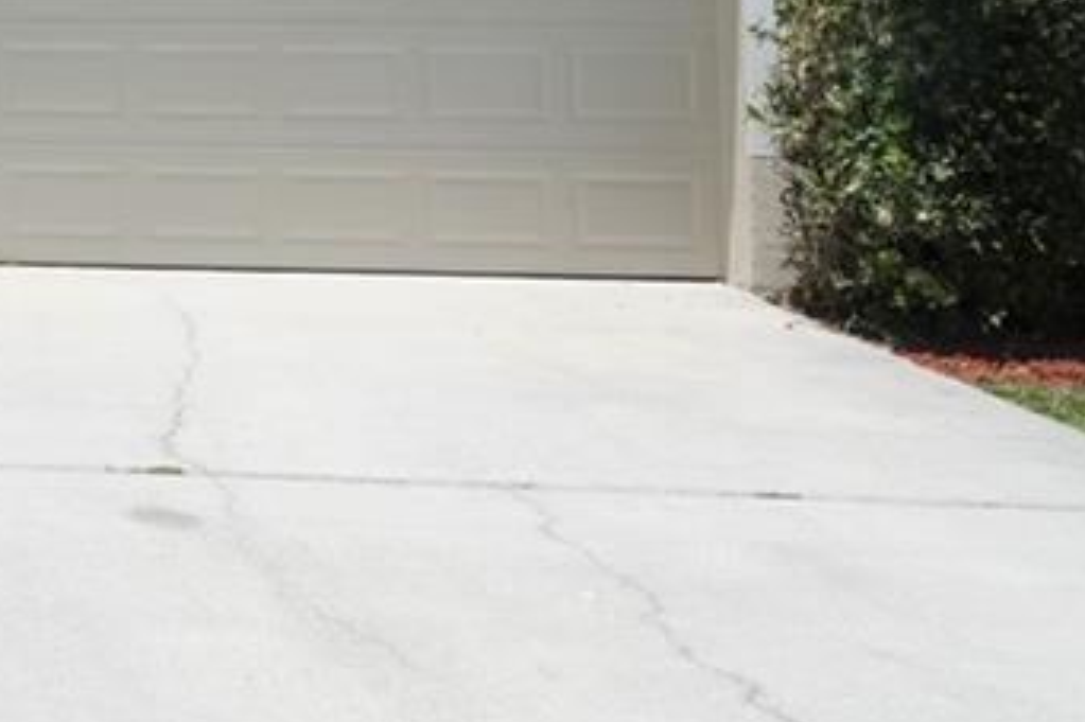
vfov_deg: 18.1
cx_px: -480
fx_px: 2169
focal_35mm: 72
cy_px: -107
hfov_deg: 23.3
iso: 100
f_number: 4
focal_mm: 8.8
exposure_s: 1/800
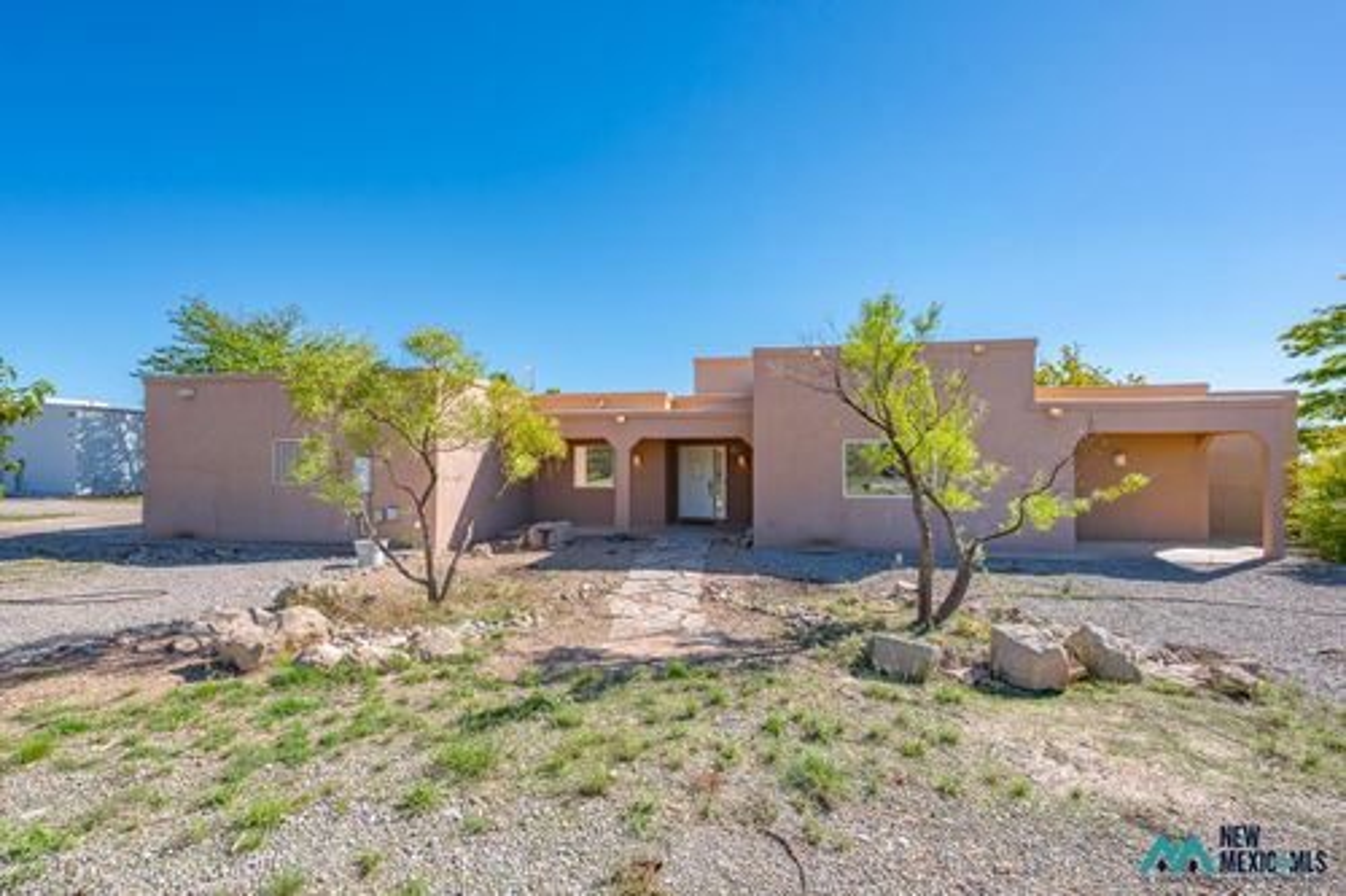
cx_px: 673
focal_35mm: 15
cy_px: 448
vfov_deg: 77.3
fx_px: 561
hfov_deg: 100.4
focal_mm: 15
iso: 280
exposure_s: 1/800
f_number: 8
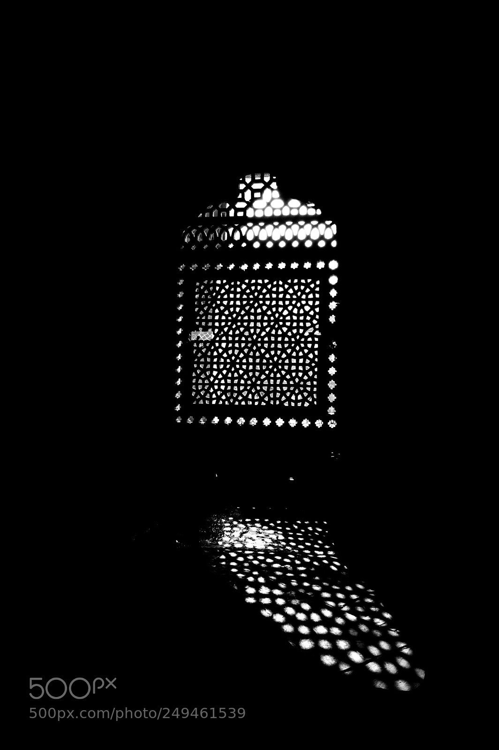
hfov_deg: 47.9
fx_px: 562
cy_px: 375
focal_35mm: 27
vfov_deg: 67.4
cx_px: 250
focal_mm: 18
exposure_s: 1/100
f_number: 10
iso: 3200
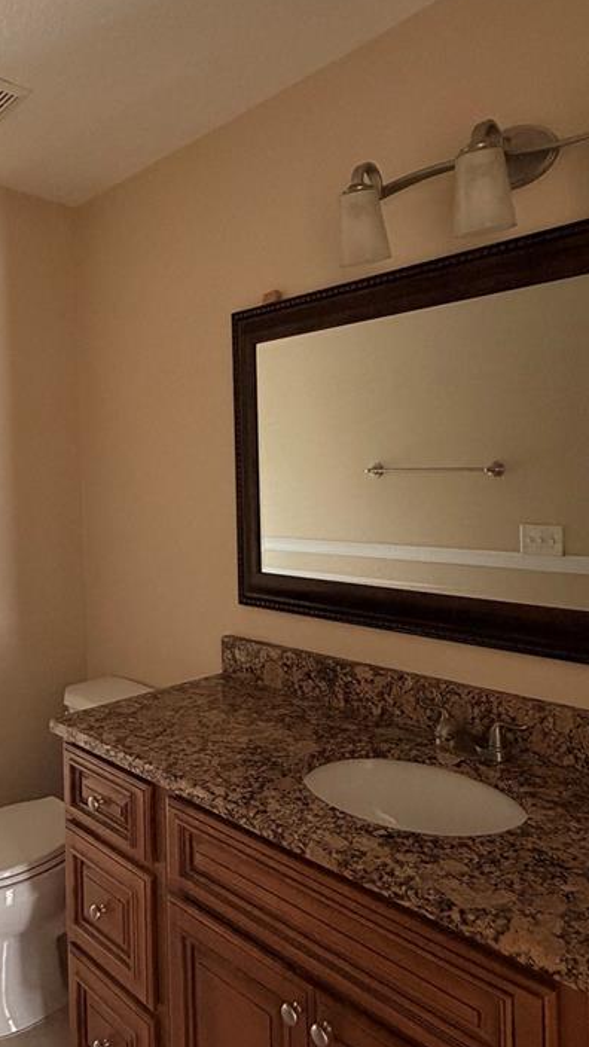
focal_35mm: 26
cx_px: 211
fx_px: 722
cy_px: 492
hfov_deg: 43.9
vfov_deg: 71.8
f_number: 2.2
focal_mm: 2.22
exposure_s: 1/121
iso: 250
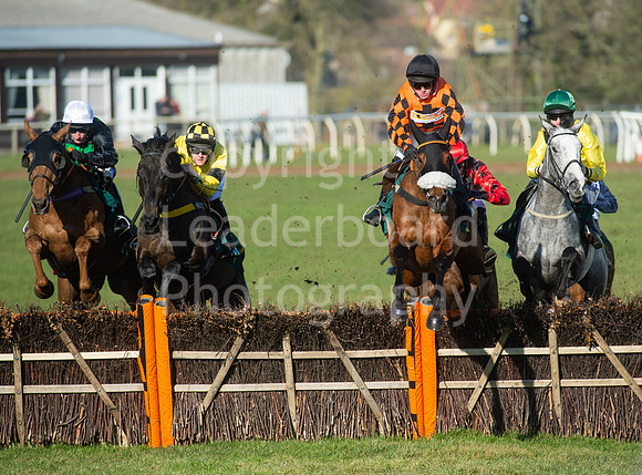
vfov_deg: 4.5
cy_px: 234
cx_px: 362
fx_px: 6031
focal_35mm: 327
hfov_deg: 6.1
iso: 500
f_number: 7.1
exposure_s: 1/4000
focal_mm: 300
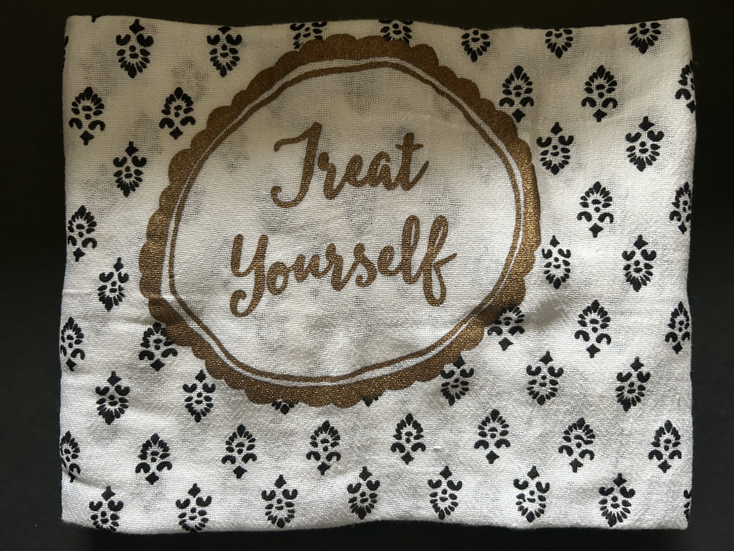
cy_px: 276
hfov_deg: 67.3
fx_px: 551
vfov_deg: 53.1
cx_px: 367
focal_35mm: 26
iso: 400
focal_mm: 5.7
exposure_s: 1/60
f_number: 1.5
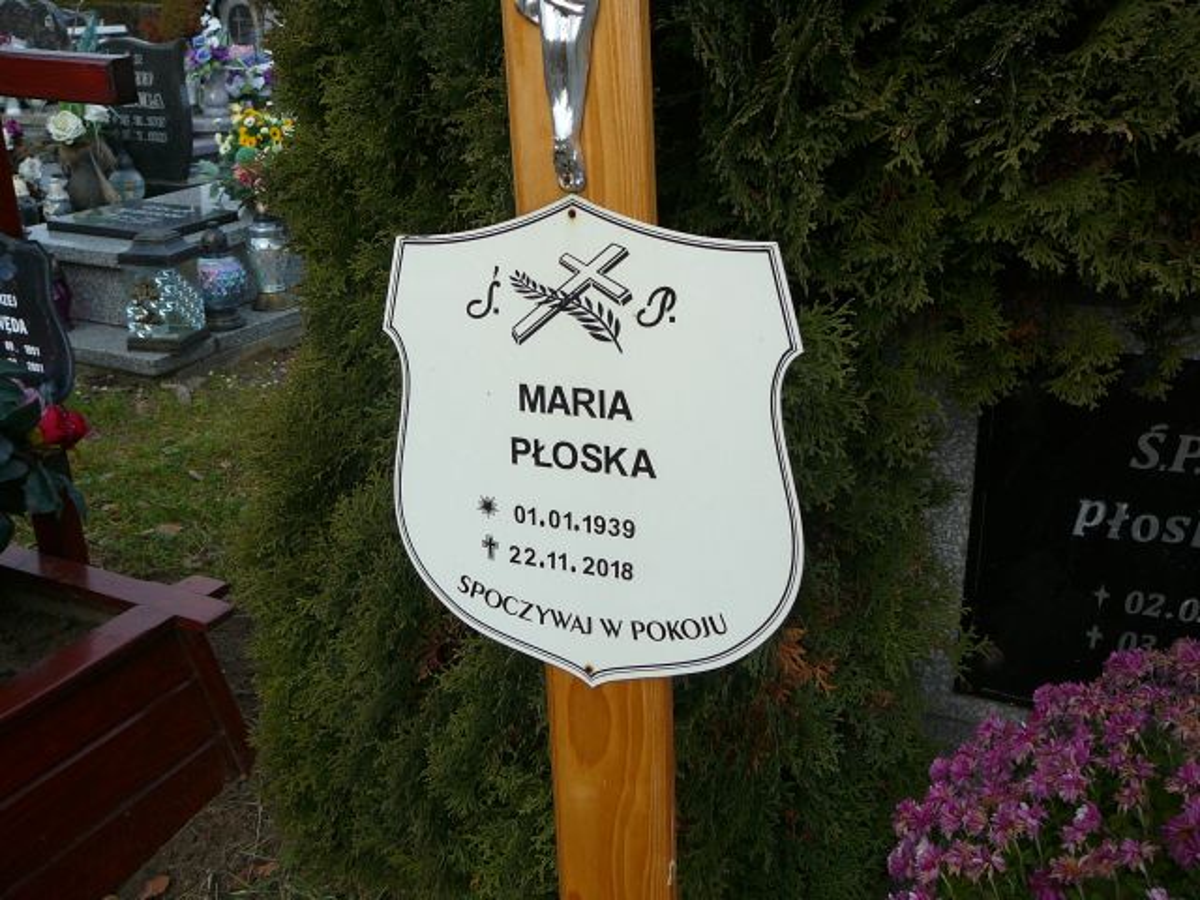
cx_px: 600
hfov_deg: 52.6
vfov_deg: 40.7
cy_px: 450
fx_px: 1213
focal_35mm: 35
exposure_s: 1/400
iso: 80
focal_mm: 5.2
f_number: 2.8
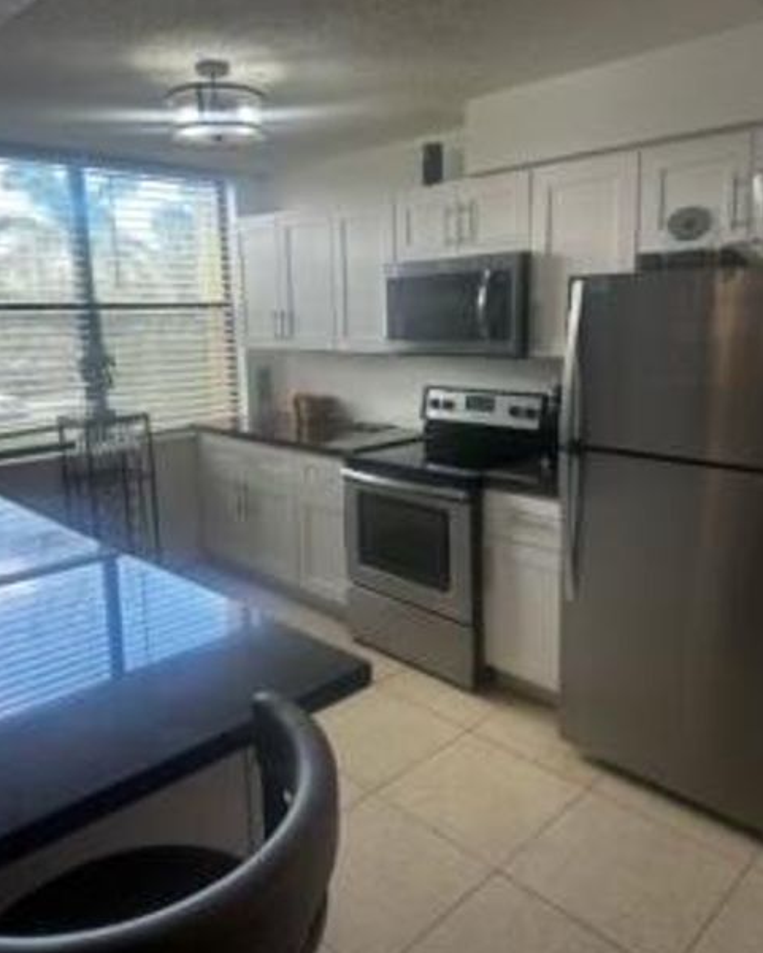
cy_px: 442
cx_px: 379
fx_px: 734
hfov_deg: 54.9
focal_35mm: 26
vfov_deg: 65.9
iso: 64
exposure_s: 1/141
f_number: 1.78
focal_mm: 6.86
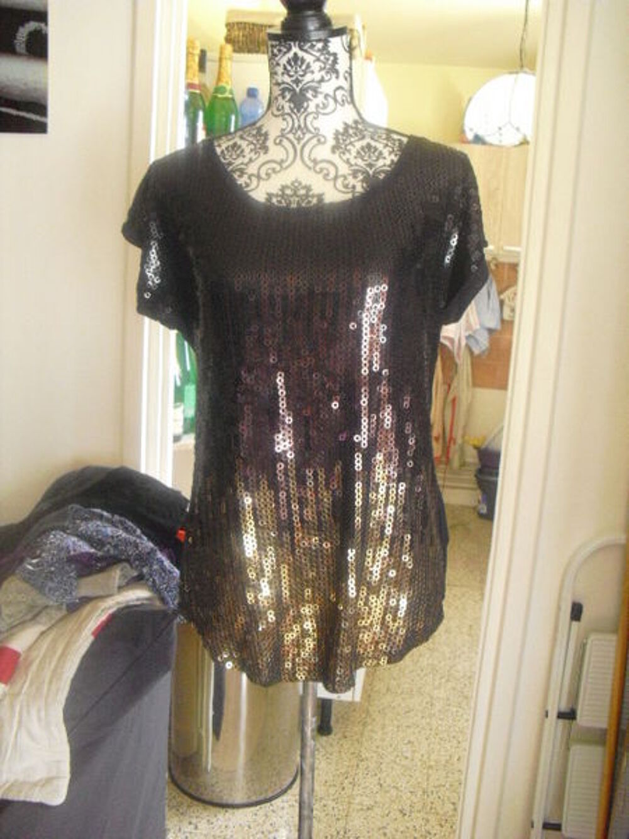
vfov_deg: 51.4
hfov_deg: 39.7
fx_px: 872
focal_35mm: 36
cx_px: 314
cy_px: 420
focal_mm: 6.3
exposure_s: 1/20
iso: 800
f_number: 3.1
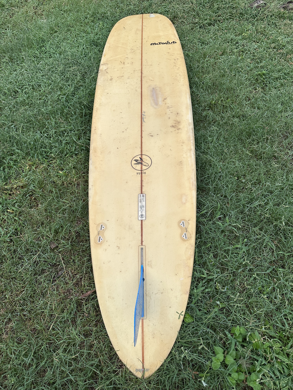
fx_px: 271
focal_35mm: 24
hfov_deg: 56.8
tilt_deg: -51.2
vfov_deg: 71.6
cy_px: 195
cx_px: 146
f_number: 1.78
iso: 80
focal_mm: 6.86
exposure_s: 1/740
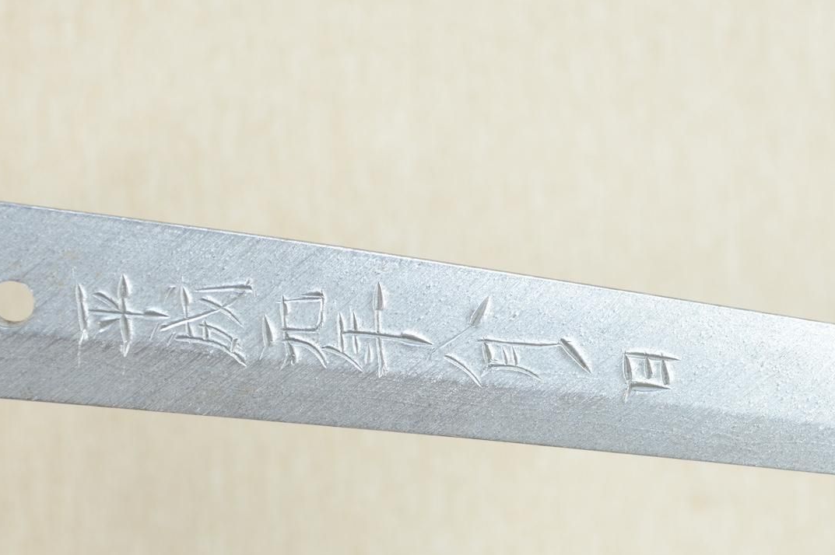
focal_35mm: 137
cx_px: 454
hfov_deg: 15.0
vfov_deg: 10.0
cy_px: 323
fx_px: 3176
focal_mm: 70
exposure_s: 1/2
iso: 400
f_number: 11
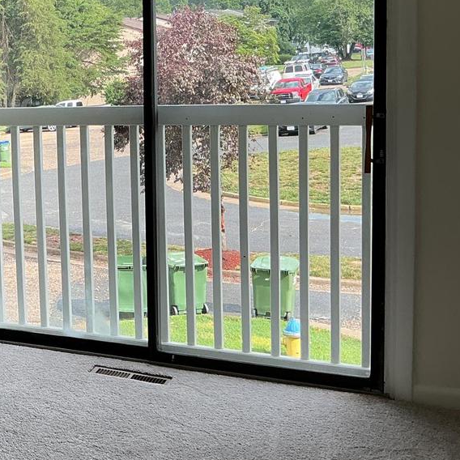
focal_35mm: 65
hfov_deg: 24.2
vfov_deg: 26.4
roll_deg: +3.1
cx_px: -80
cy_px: 170
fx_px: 977
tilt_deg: -6.3
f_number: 1.8
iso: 25
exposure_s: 1/248
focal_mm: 3
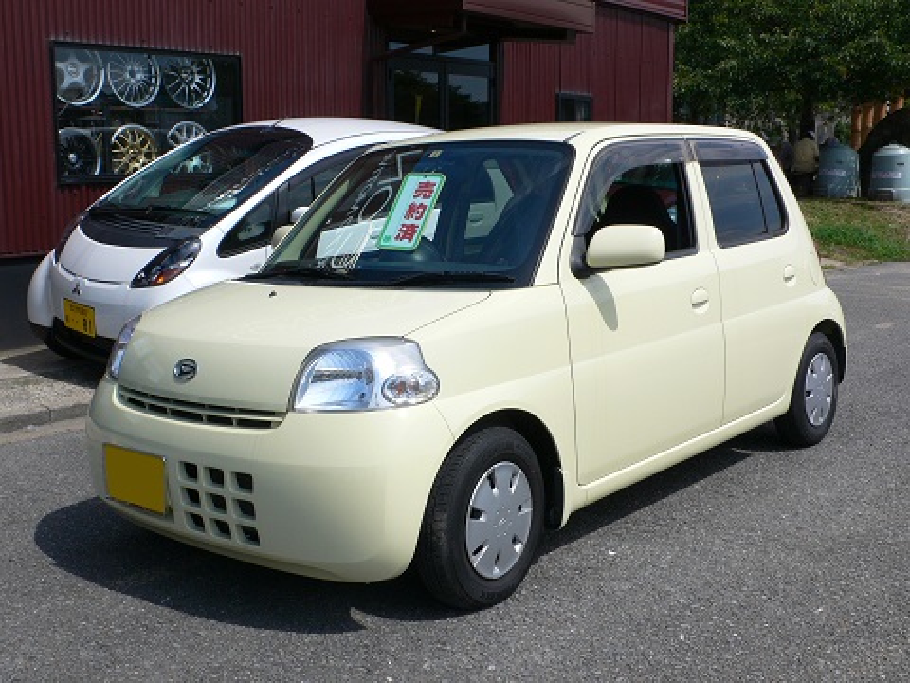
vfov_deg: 35.1
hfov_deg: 45.8
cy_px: 342
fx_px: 1078
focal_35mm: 41
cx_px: 455
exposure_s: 1/500
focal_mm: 7.5
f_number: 5.6
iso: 80
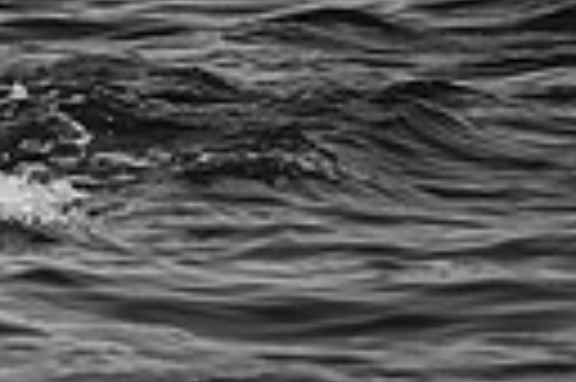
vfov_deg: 0.9
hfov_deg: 1.4
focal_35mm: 1455
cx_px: -609
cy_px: -417
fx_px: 23250
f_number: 5
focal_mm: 240
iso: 280
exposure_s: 1/4000
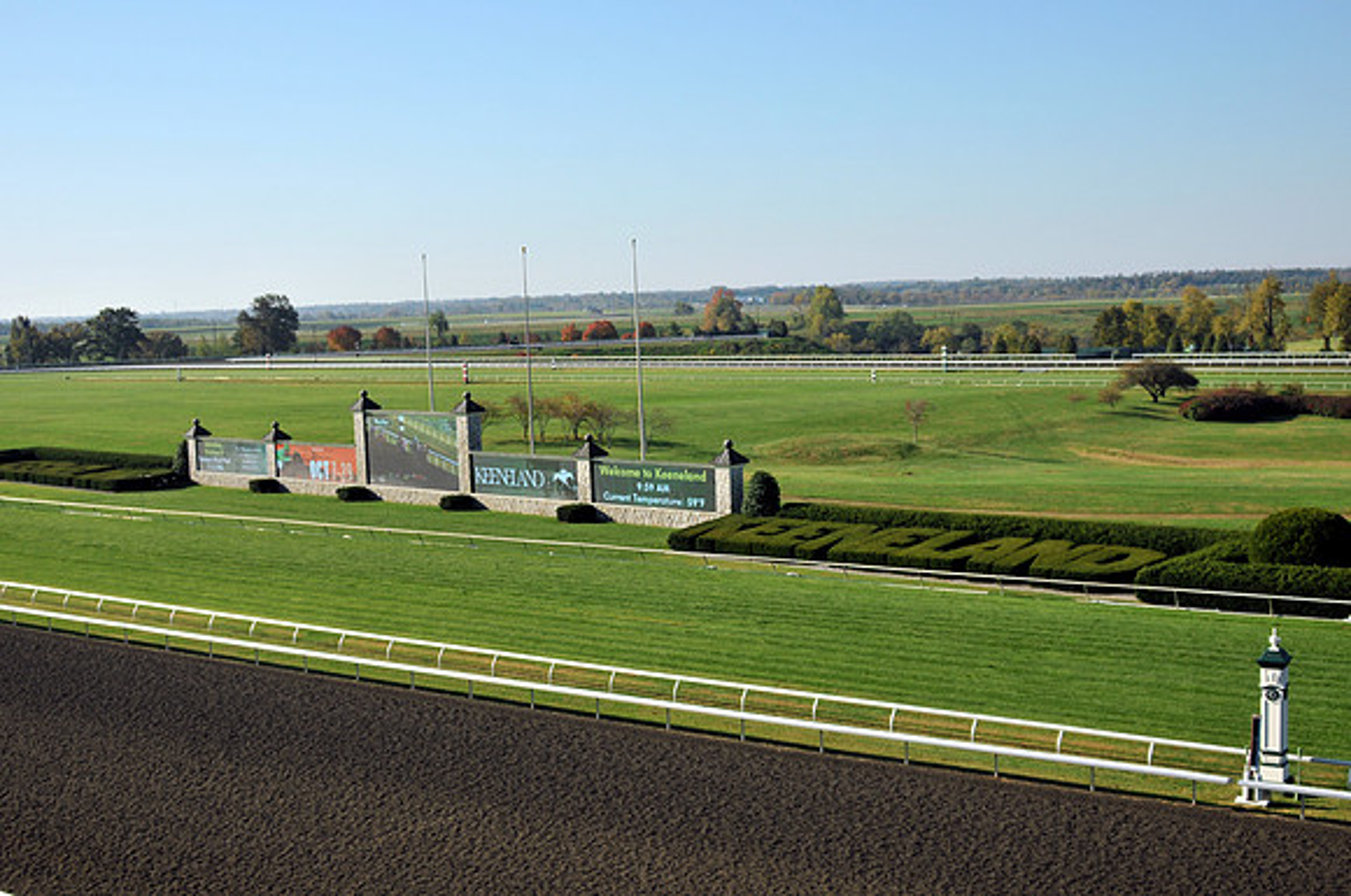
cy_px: 448
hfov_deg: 46.5
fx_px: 1574
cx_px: 676
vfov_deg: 31.8
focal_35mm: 42
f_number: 4
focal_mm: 28
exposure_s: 1/2000
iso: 200
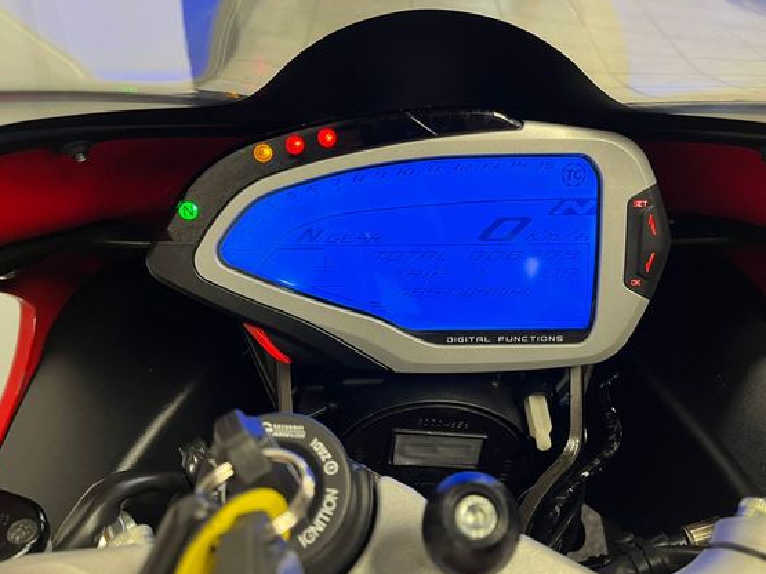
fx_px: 664
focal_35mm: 30
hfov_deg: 59.7
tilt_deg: -38.1
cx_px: 435
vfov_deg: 46.7
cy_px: 253
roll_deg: -9.1
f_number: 1.6
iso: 160
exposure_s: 1/50
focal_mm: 5.1
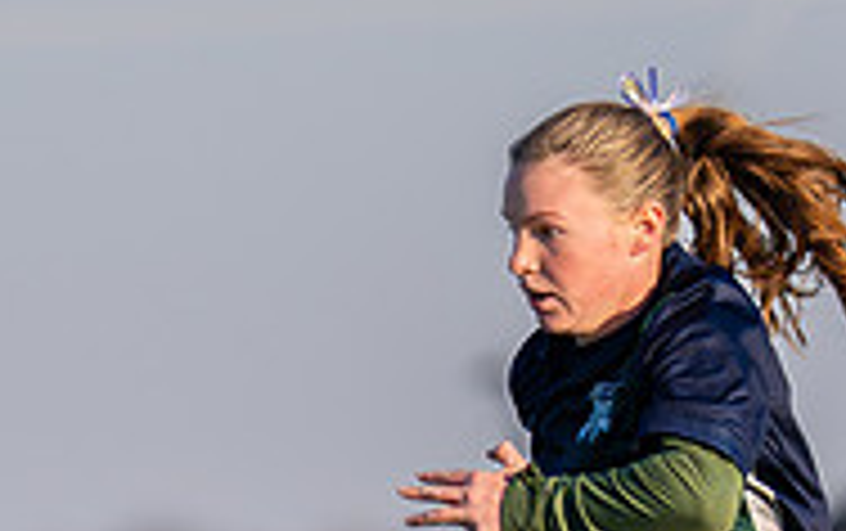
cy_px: 753
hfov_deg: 1.6
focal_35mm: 1303
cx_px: 622
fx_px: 30078
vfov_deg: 1.0
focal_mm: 200
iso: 200
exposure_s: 1/2500
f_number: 2.8
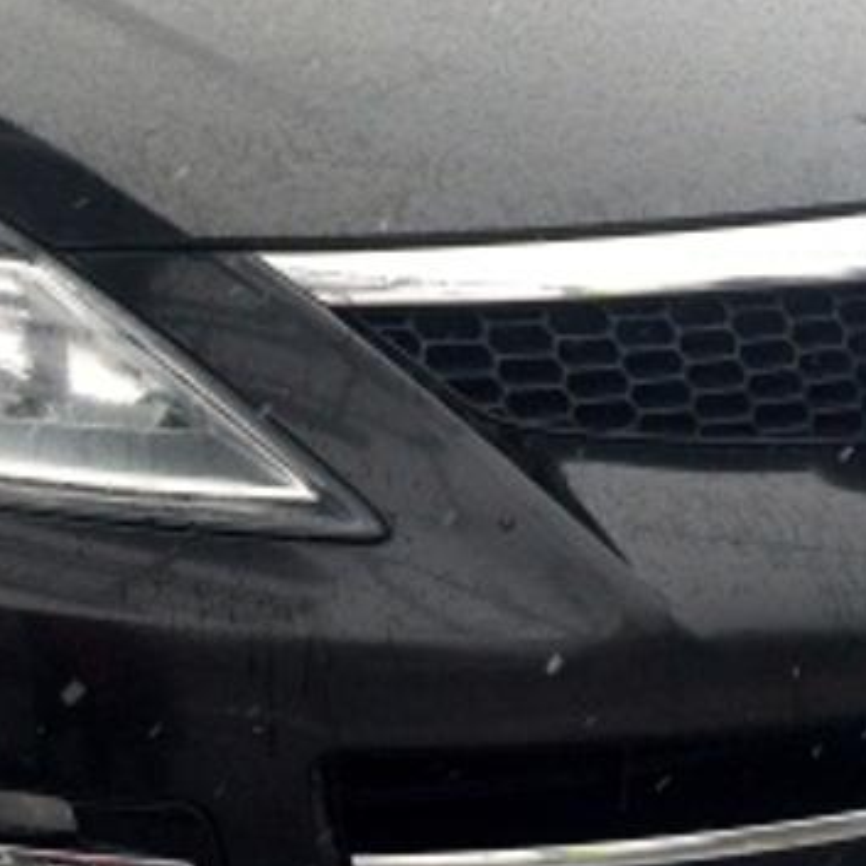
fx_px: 2632
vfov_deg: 18.5
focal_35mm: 93
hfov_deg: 18.2
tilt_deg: -13.0
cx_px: 17
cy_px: 132
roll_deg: -0.4
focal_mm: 4.15
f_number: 2.2
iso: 32
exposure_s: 1/308
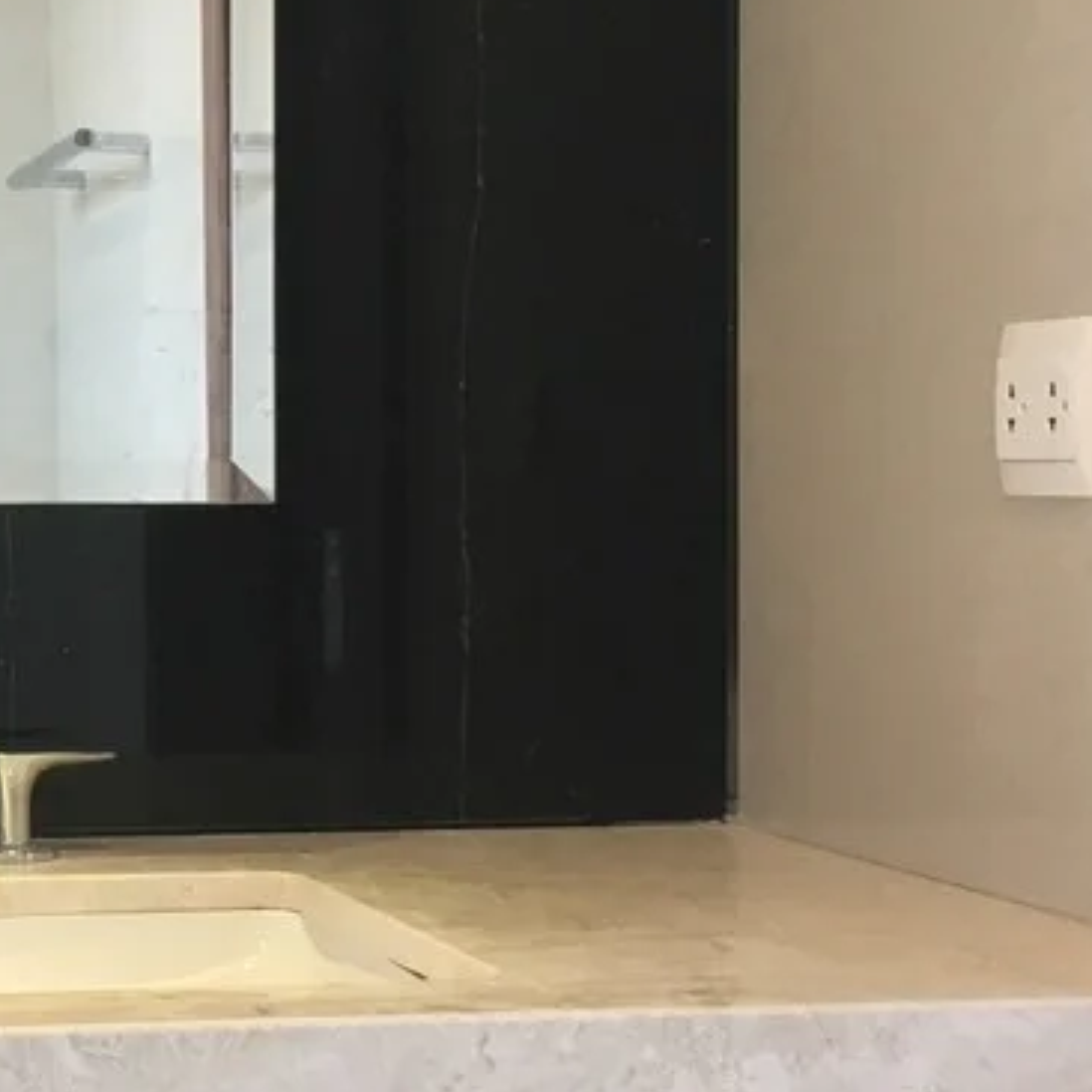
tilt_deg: -0.2
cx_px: -90
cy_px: 530
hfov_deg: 19.8
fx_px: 2998
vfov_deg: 20.6
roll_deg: +0.0
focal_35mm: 84
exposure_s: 1/33
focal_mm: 4.15
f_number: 2.2
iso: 100
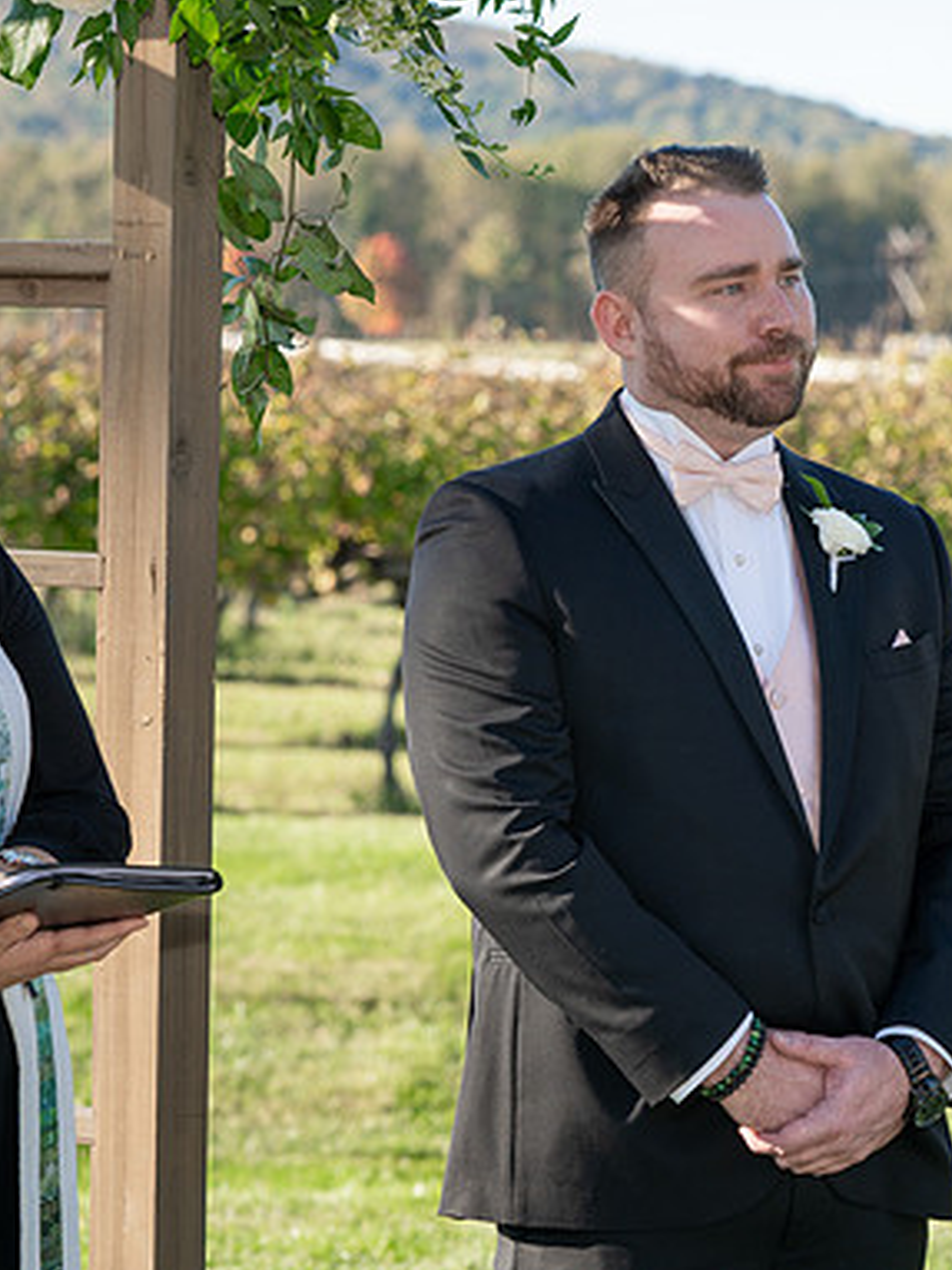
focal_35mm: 145
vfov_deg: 13.6
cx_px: 678
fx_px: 5320
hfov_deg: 10.2
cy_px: 625
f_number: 5.6
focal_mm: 97
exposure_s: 1/125
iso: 100
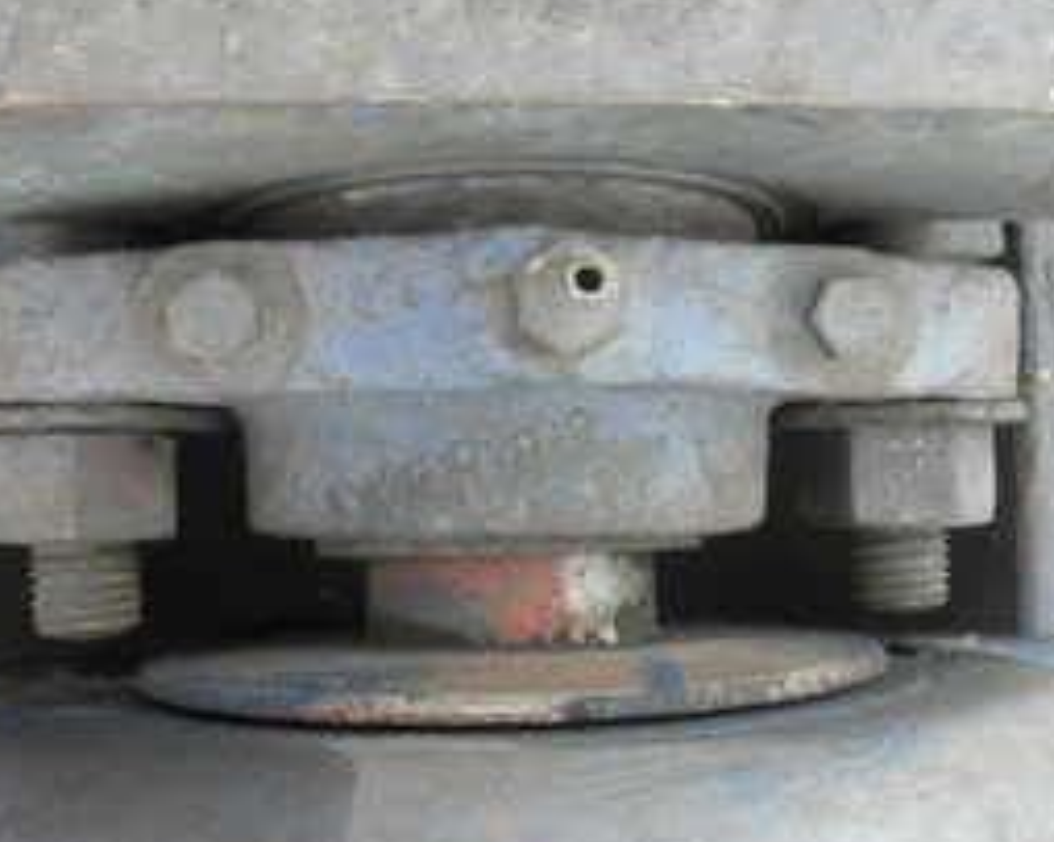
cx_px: 519
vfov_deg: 34.8
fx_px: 1341
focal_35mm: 43
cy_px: 465
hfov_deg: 42.9
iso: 80
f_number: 3
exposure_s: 1/30
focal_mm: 5
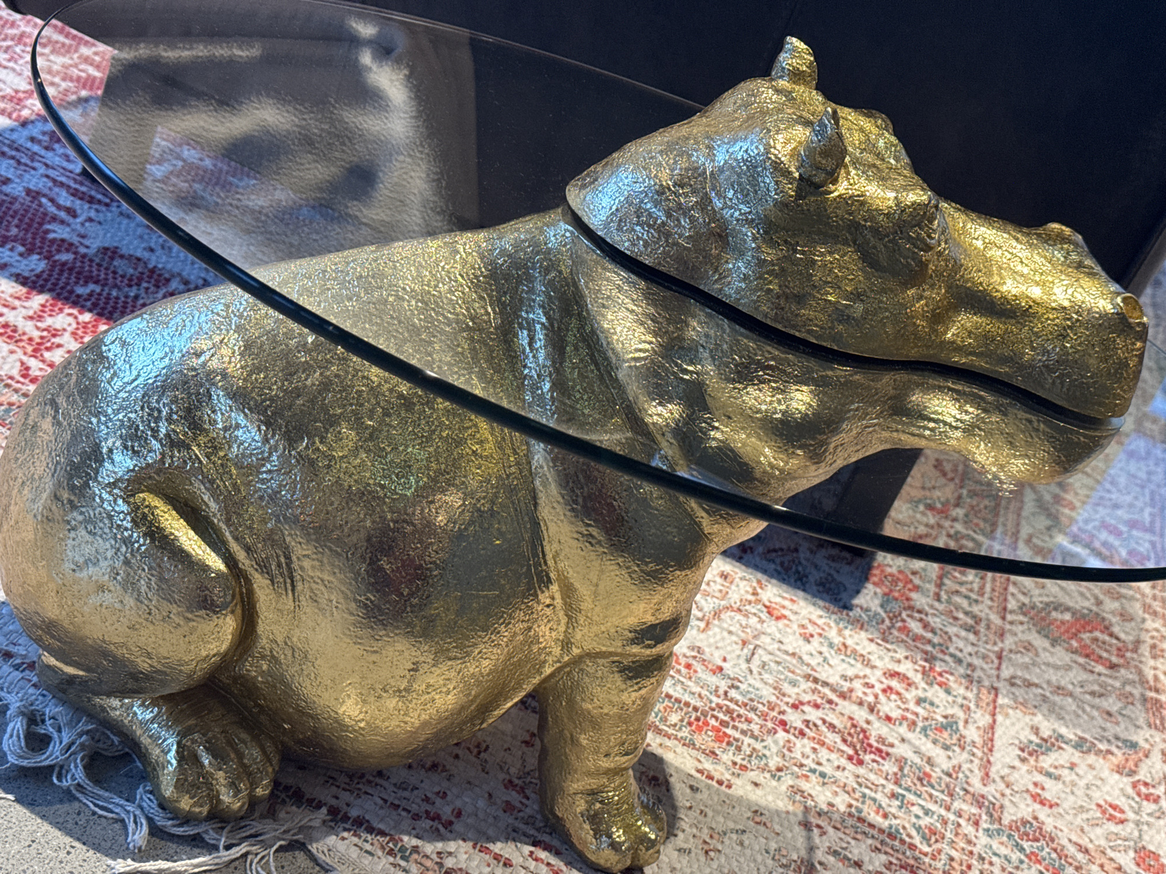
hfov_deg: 39.7
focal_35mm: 48
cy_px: 437
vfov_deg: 30.3
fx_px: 1617
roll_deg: -23.1
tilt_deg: -28.5
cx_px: 583
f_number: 1.78
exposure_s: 1/59
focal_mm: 6.76
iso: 250
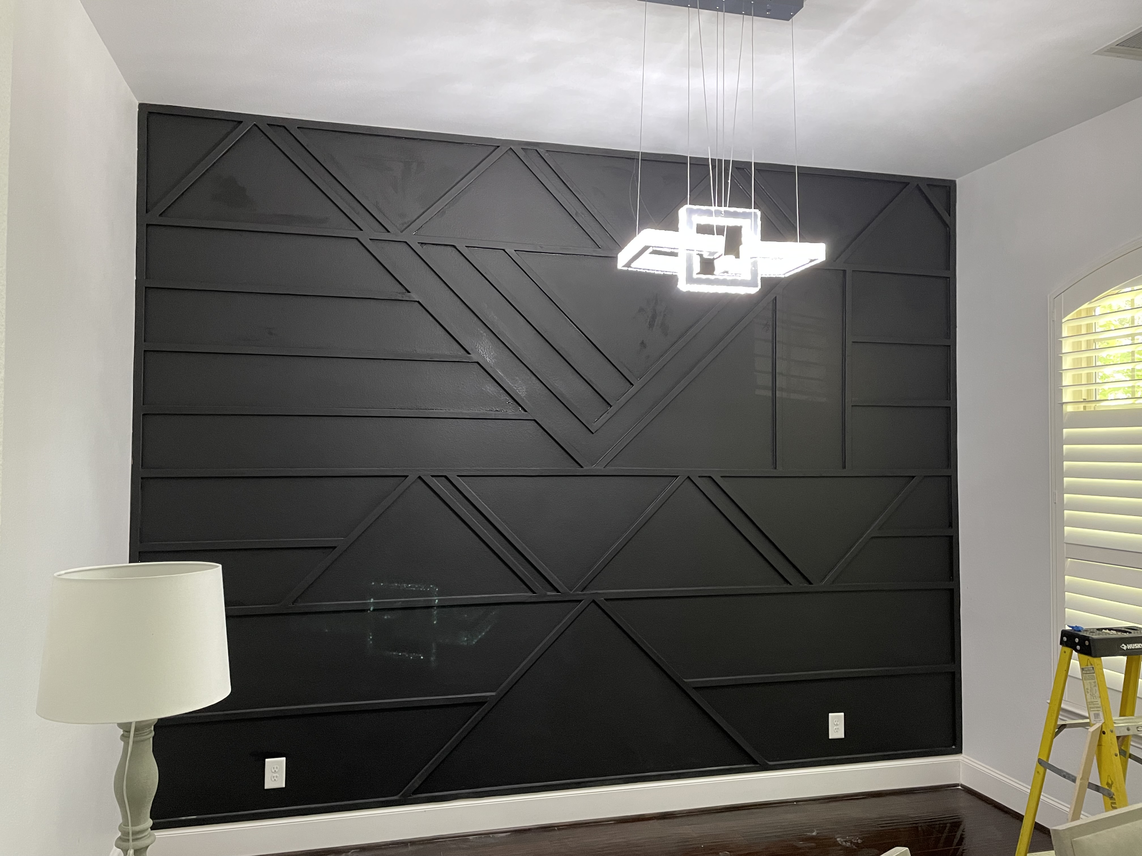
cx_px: 571
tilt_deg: +0.6
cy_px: 428
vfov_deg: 53.1
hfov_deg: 67.3
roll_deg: -0.9
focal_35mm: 26
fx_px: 858
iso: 400
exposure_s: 1/60
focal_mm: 4.2
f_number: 1.6
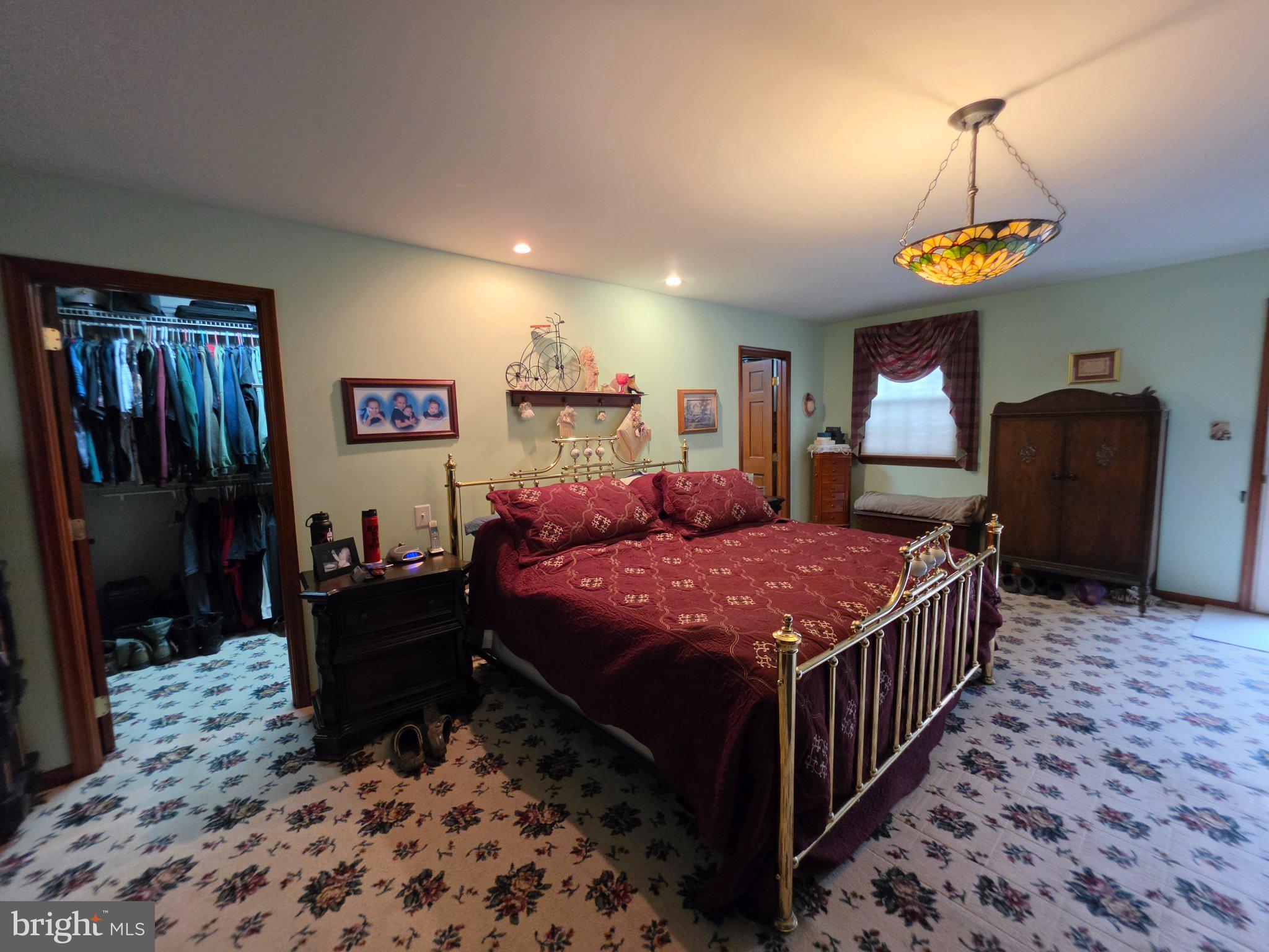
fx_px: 477
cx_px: 634
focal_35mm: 13
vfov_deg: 89.9
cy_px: 476
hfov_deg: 106.2
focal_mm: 2.2
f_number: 1.9
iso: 400
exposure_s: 1/60
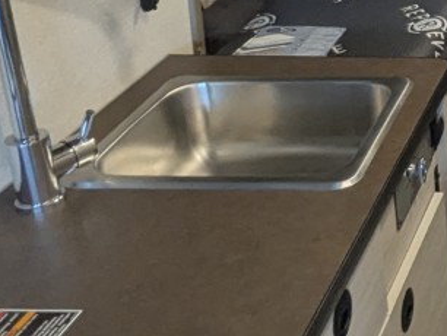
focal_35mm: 73
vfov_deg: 19.3
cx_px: 709
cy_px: -42
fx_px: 943
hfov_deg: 21.4
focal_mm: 2.35
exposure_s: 1/61.8
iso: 255
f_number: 2.2
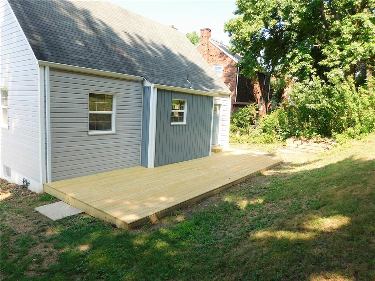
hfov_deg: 71.6
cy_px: 140
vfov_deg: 56.8
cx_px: 188
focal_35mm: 24
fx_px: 260
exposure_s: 1/400
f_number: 3
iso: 125
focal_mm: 4.1
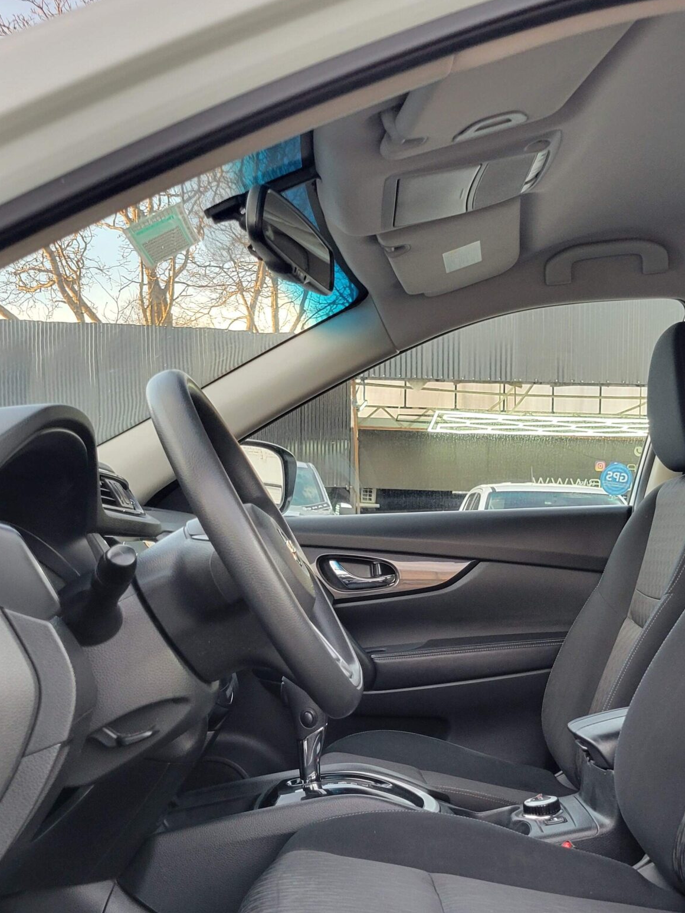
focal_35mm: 43
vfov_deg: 42.7
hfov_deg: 33.0
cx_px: 507
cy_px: 668
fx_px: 1135
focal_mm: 5.4
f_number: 1.8
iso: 200
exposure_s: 1/100
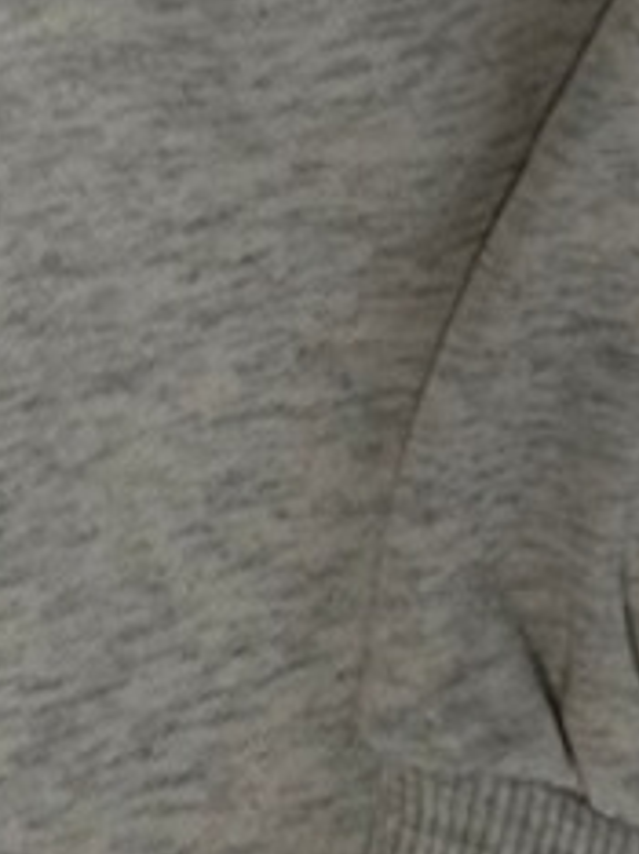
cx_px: -445
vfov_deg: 11.2
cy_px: -1400
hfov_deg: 10.3
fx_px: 3378
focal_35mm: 137
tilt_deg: -85.5
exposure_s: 1/100
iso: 125
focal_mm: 6.86
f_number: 1.78
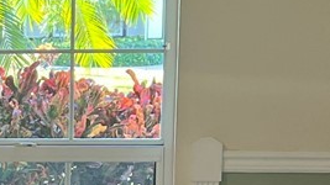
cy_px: 270
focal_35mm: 170
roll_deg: +0.4
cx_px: -116
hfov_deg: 12.2
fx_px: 1487
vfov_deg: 7.0
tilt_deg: -10.1
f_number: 1.5
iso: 125
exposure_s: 1/120
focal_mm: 5.7
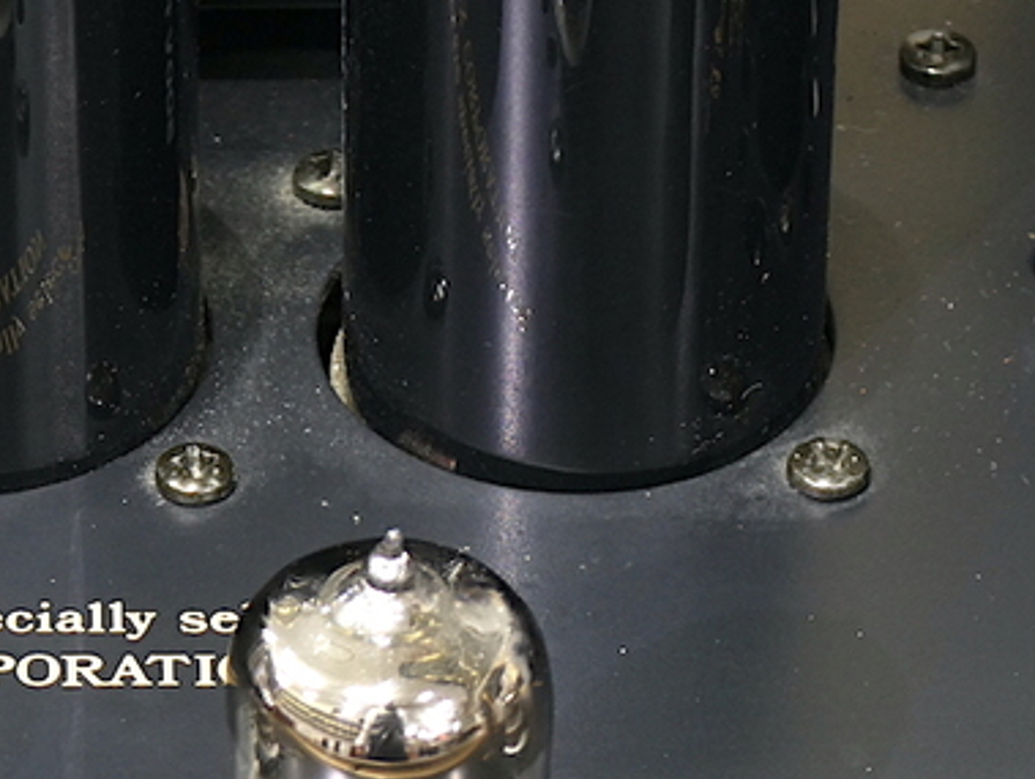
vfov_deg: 5.1
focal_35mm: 291
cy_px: 897
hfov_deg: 6.8
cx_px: -85
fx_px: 8709
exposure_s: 1
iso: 100
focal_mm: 20.6
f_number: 5.1
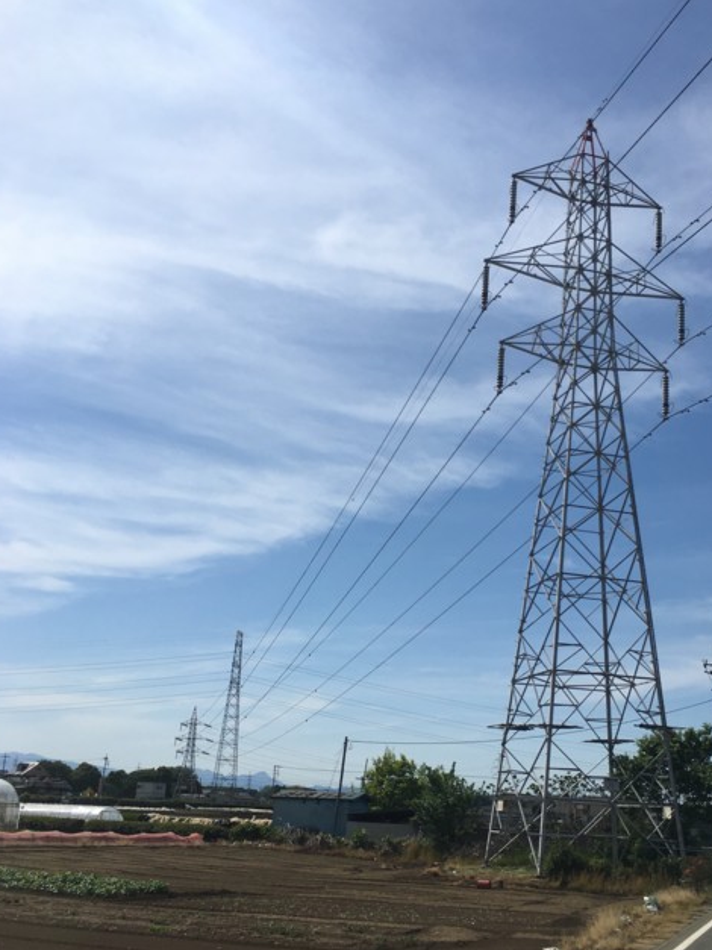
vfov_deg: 49.9
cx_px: 435
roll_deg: -4.5
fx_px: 1015
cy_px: 553
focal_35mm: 37
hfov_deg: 38.5
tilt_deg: +14.0
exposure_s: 1/3663
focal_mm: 4.15
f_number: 2.2
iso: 25
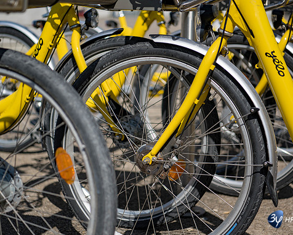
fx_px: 694
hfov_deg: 23.8
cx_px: 142
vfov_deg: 19.2
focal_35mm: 80
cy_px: 119
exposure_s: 1/2000
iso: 64
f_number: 2.8
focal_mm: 70
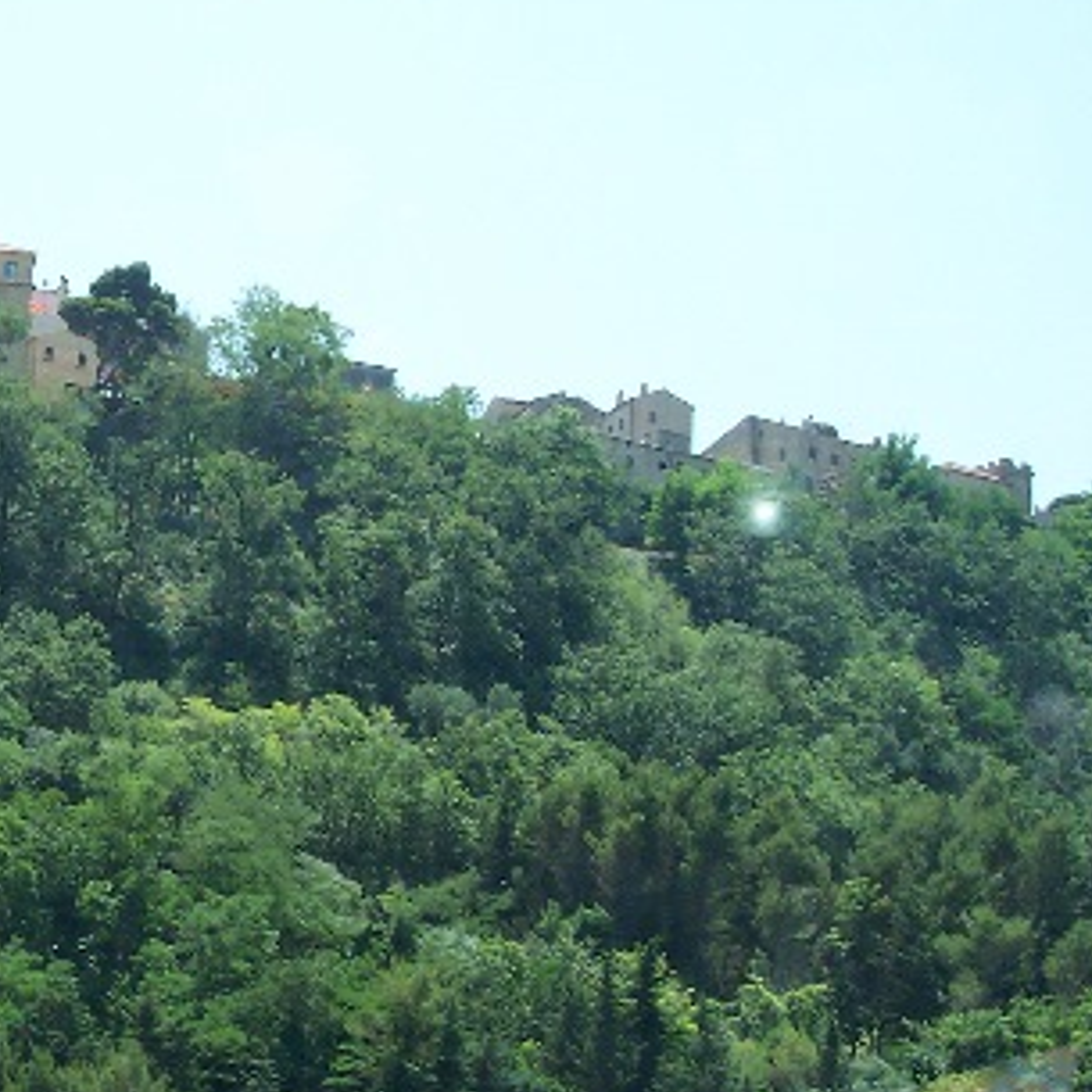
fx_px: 3141
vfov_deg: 19.7
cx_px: -140
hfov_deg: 18.9
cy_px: 448
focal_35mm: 88
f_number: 4.8
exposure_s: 1/350
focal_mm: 8
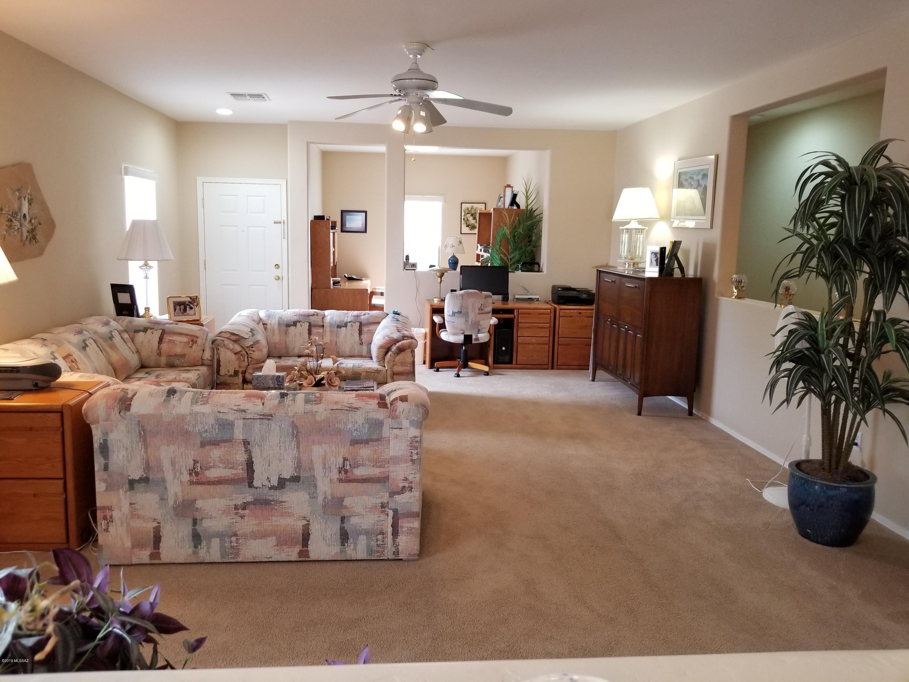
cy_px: 341
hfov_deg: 67.3
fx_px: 683
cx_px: 454
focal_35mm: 26
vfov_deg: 53.1
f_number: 1.7
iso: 200
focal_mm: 4.25
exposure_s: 1/60
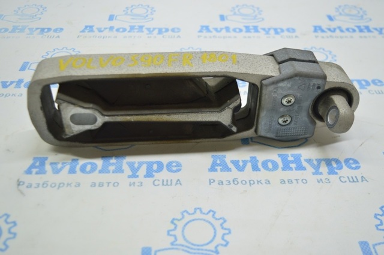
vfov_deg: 34.1
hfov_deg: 49.6
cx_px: 192
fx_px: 415
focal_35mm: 39
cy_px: 128
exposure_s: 1/40
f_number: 4
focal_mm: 26
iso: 400
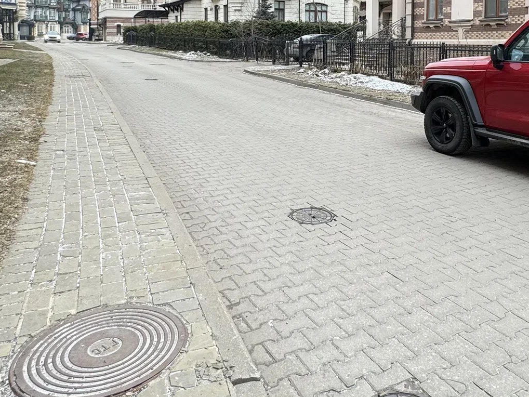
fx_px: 504
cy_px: 69
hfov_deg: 55.0
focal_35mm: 33
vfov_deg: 40.8
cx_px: 315
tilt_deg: -2.6
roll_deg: -0.4
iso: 64
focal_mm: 2.22
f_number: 2.2
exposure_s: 1/99
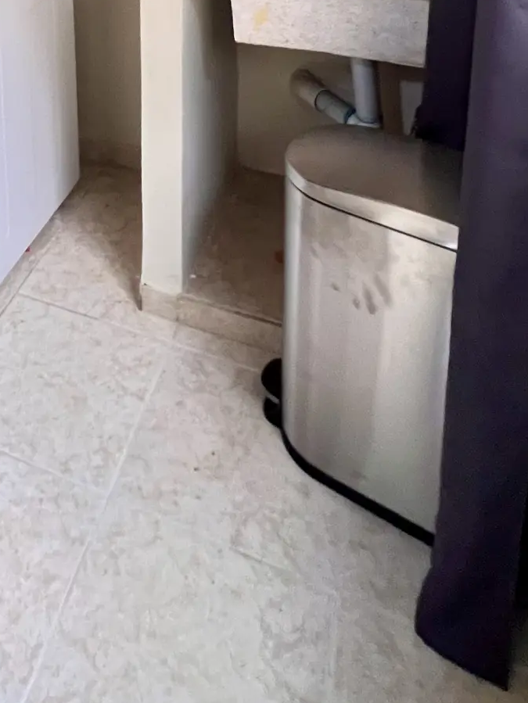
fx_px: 752
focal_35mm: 37
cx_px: 51
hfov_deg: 36.3
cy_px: -181
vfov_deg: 36.1
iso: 640
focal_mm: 1.57
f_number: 1.8
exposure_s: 1/60
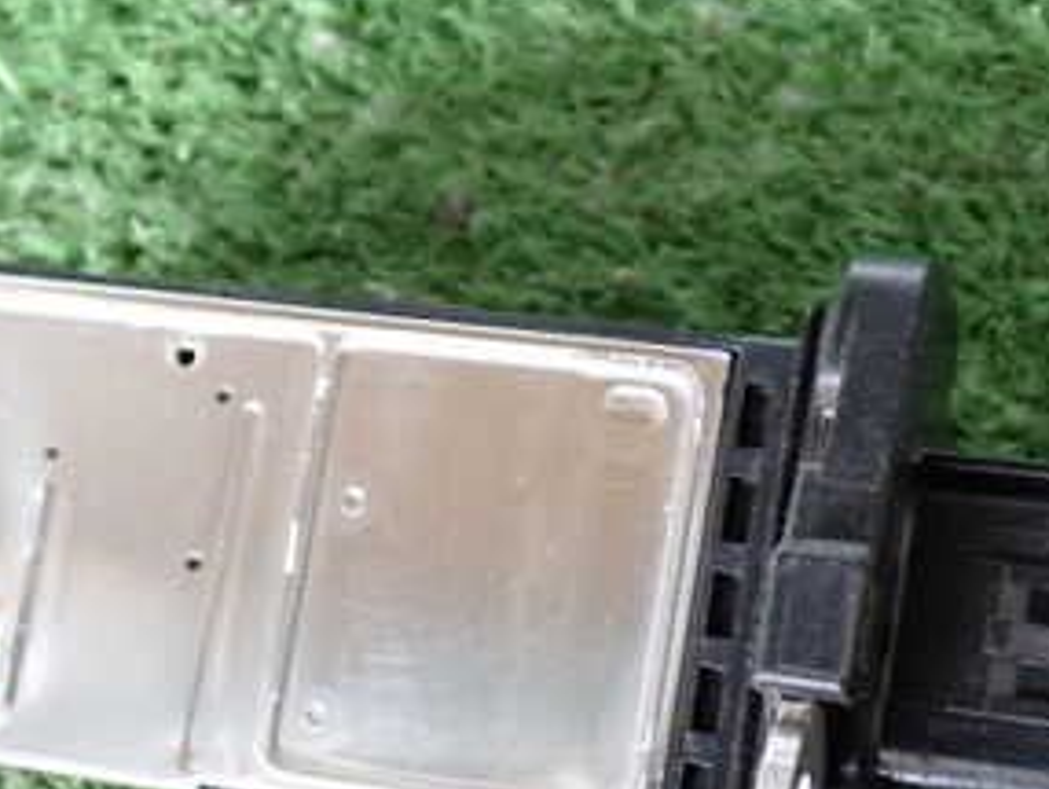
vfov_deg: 17.1
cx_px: 532
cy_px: 628
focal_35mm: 86
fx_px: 2608
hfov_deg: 22.7
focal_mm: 7.31
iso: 500
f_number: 2.8
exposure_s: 1/40
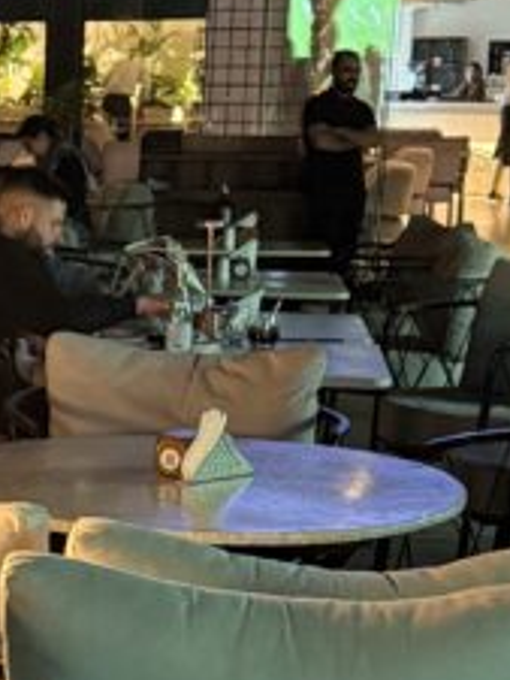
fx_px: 2139
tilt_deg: -11.6
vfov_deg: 18.0
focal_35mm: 109
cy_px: 484
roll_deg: -1.1
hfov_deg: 13.1
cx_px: -181
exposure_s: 1/50
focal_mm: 6.76
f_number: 1.78
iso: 640
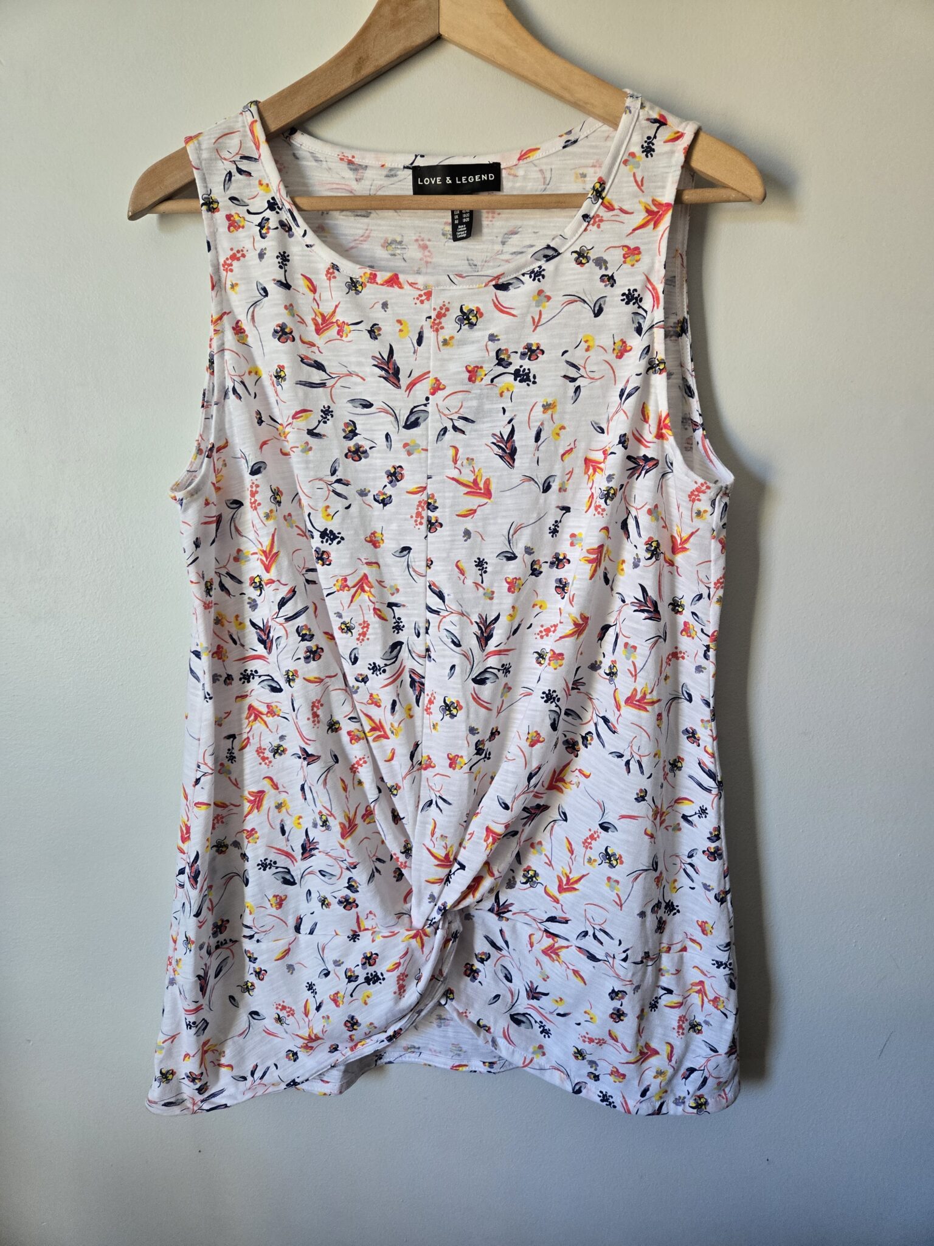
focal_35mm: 23
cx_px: 467
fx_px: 827
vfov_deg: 73.9
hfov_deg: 58.9
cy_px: 623
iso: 200
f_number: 1.8
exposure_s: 1/120
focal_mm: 5.4
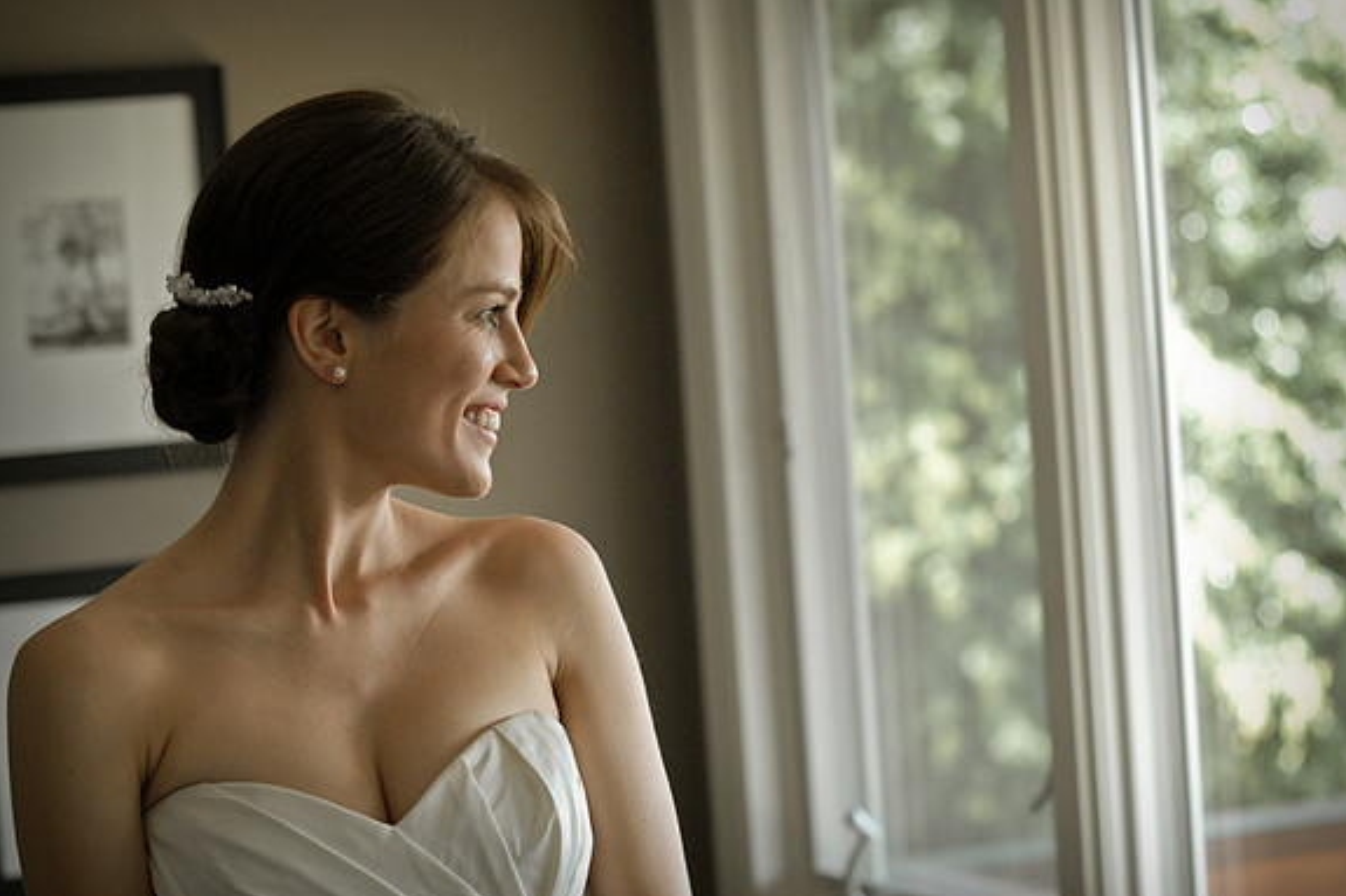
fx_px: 3962
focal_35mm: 106
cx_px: 669
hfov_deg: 19.3
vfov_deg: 12.9
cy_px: 449
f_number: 3.2
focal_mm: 70
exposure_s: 1/250
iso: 640
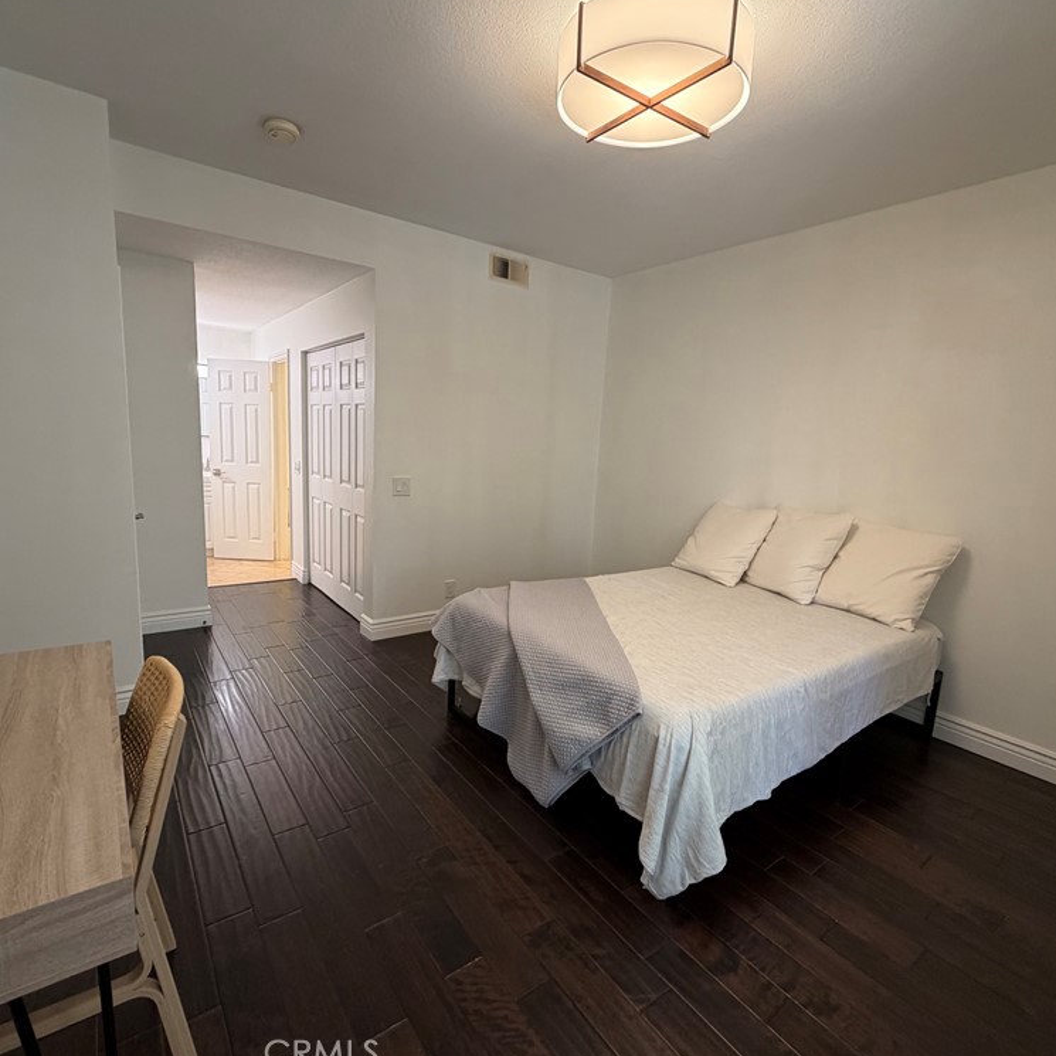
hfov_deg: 84.0
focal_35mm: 17
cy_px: 529
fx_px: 587
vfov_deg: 84.0
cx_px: 533
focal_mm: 2.22
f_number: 2.2
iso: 200
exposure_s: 1/60
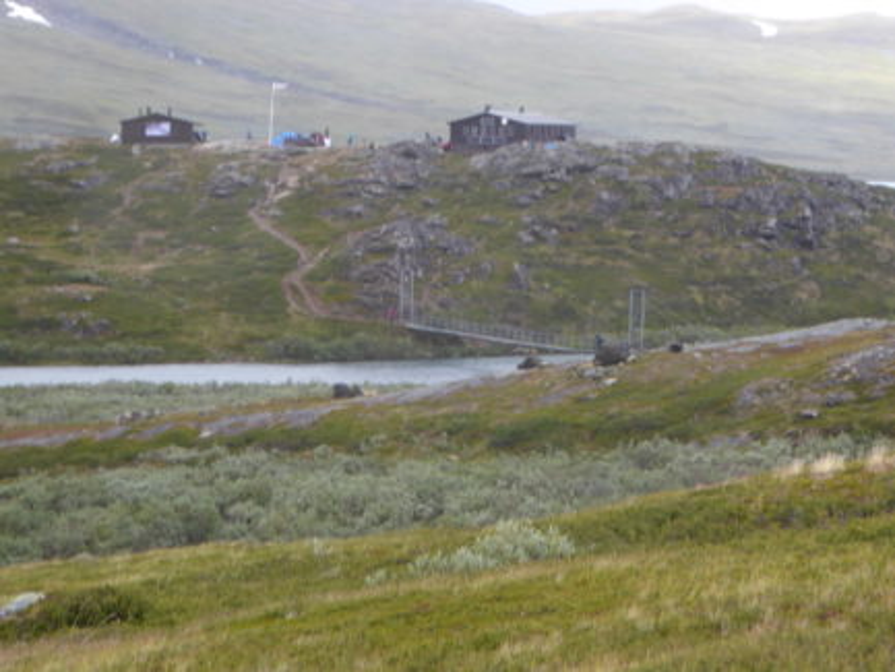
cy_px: 336
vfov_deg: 12.7
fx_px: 3026
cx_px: 448
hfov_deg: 16.8
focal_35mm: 117
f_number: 5.1
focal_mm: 19
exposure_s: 1/100
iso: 80
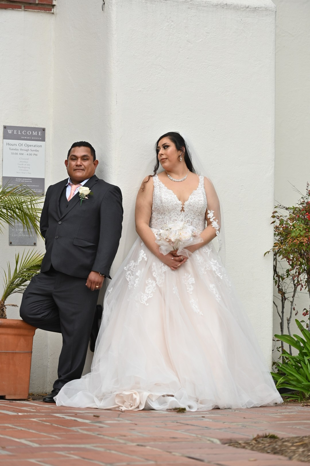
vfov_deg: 16.4
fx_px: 1614
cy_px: 233
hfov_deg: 11.0
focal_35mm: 125
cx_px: 155
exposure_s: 1/1000
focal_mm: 125
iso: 200
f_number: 2.8
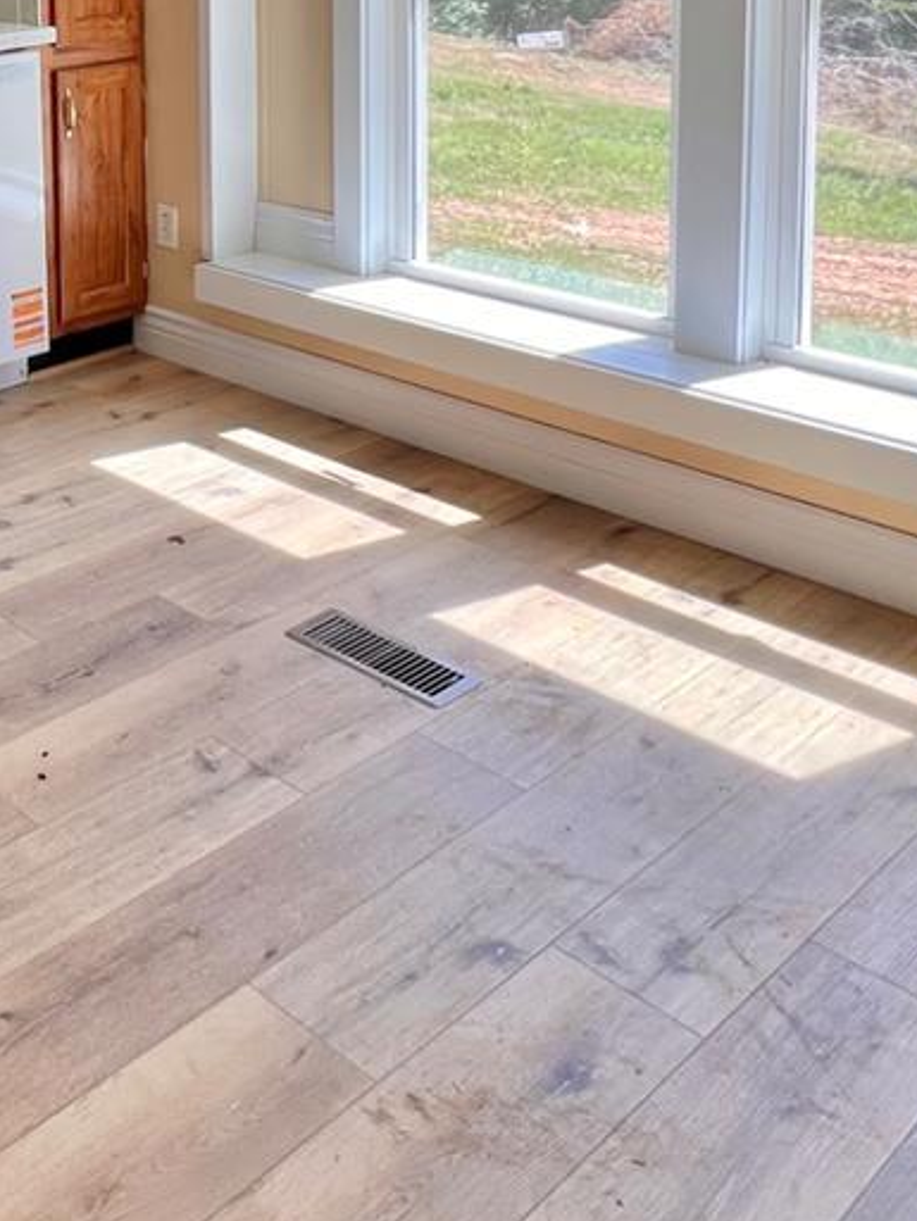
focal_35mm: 38
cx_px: -151
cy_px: 26
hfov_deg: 32.1
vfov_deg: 42.8
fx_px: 1342
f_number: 1.8
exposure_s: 1/120
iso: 50
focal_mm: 1.57
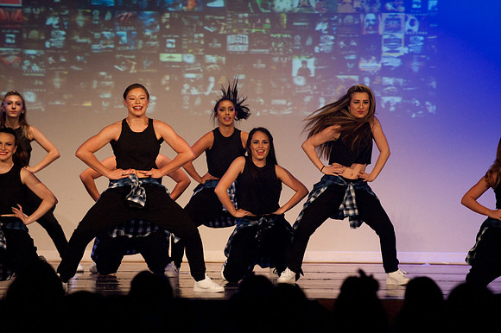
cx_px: 250
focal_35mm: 200
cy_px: 166
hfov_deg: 10.3
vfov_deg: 6.9
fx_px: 2782
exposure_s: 1/200
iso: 3200
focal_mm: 200
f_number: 4
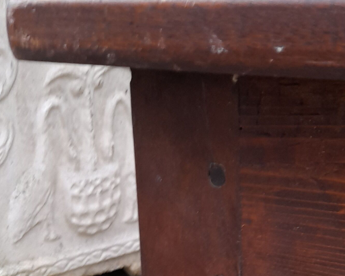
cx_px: 276
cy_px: 381
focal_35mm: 73
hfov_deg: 25.6
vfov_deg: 19.1
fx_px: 745
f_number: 2
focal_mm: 4.6
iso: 80
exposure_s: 1/50
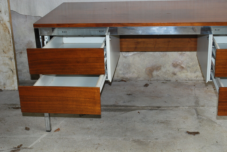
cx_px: 114
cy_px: 76
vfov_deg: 25.1
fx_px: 341
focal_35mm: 54
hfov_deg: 36.8
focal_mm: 36
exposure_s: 1/60
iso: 200
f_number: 5.3
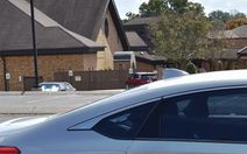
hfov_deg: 17.7
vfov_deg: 11.7
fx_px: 746
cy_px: 122
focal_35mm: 111
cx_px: 317
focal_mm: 24
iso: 100
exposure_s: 1/320
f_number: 9
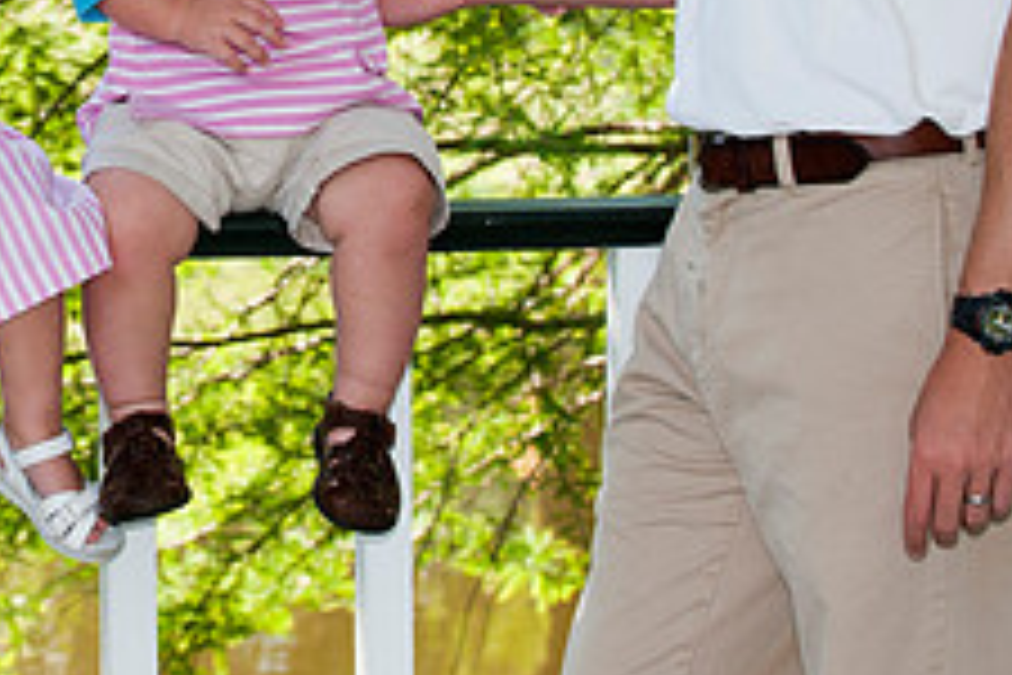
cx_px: 54
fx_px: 5790
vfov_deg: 6.6
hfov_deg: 9.9
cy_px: -32
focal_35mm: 206
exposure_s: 1/125
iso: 250
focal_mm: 80
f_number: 5.6
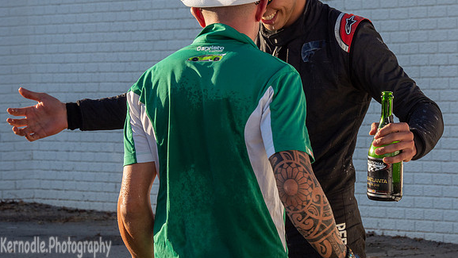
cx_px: 285
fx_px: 3049
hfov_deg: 8.6
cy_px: 48
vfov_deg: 4.8
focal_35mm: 251
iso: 200
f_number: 11
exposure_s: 1/160
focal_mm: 92
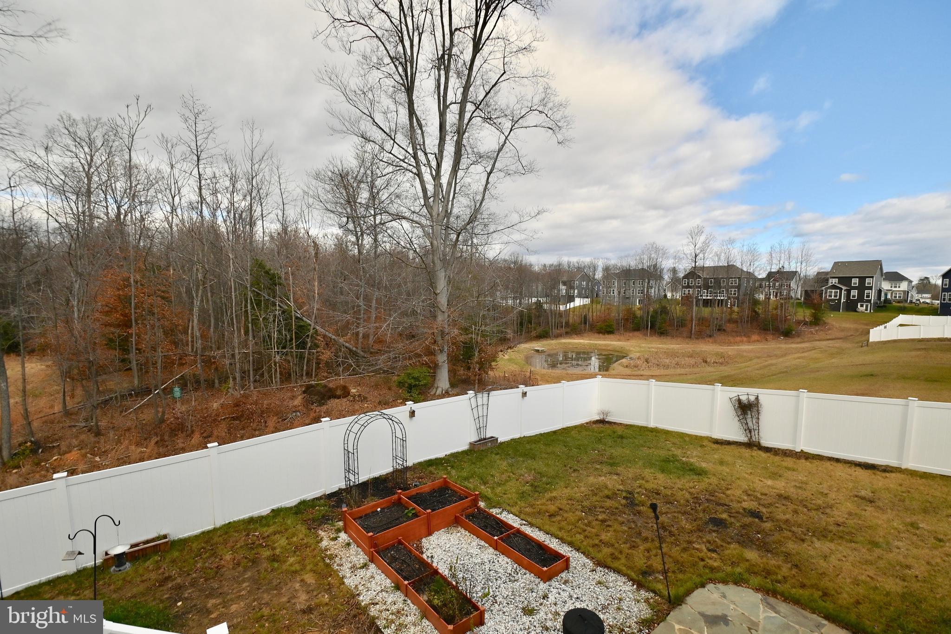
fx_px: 396
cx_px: 476
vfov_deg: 77.3
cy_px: 317
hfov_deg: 100.4
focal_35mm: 15
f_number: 7.1
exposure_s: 1/1000
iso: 140
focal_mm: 10
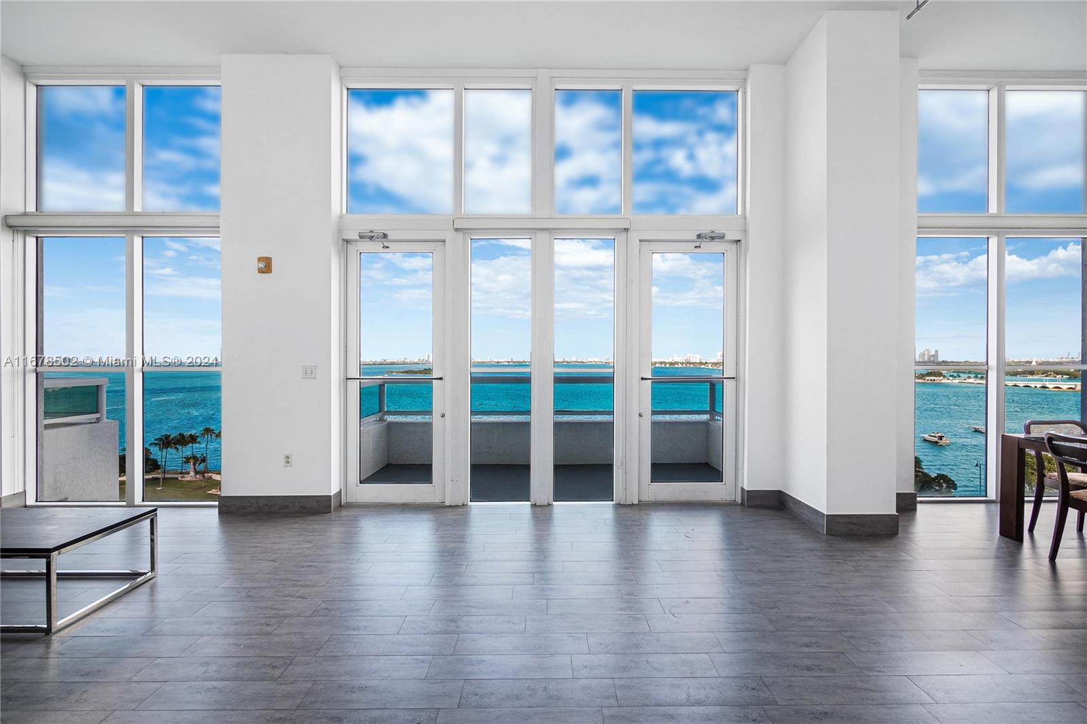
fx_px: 423
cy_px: 362
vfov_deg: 81.2
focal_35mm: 14
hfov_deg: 104.3
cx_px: 544
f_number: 5
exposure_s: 1/40
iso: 100
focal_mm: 7
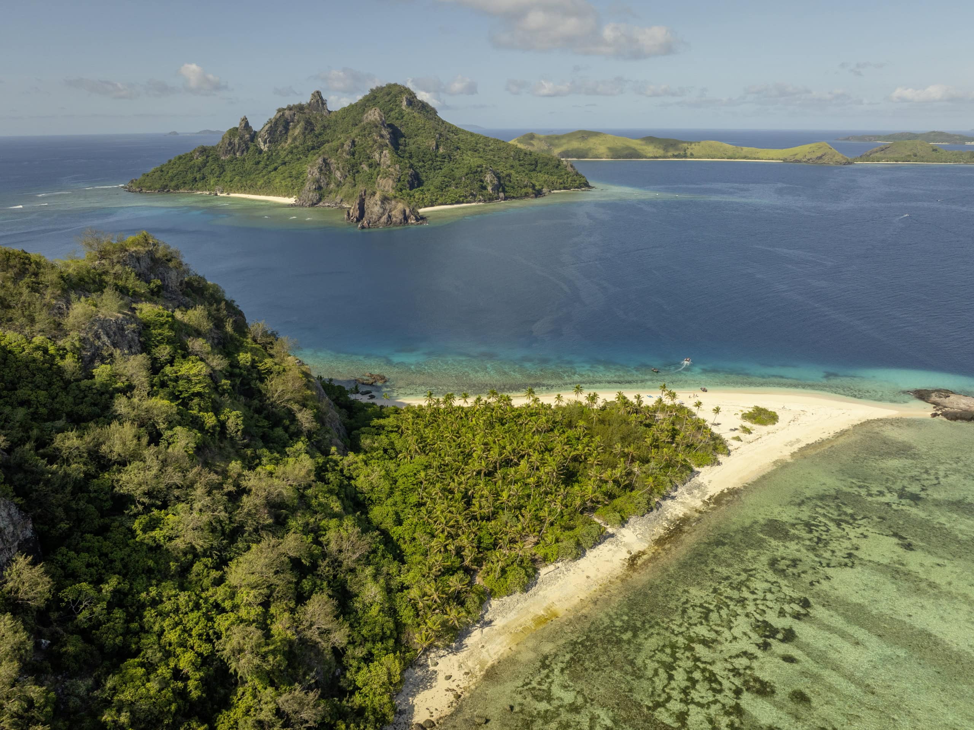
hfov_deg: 71.6
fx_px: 675
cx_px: 487
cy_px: 365
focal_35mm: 24
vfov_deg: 56.8
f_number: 2.8
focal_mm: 12.3
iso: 130
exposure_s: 1/2500
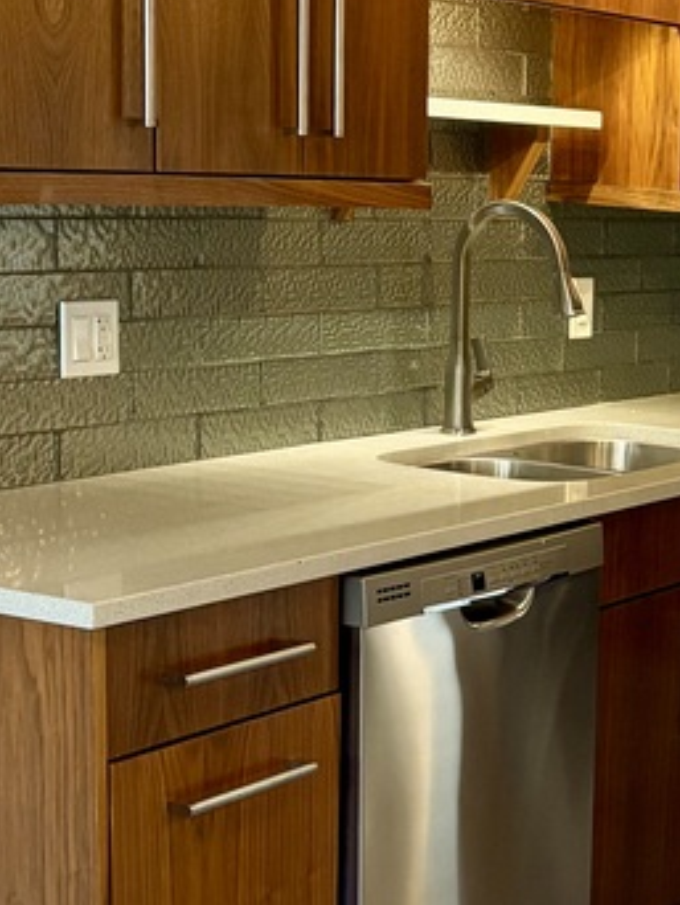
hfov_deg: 17.0
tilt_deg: -10.3
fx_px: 2145
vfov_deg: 23.7
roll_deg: -4.0
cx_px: 876
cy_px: 582
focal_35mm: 82
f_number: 1.6
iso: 250
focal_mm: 5.96
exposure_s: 1/60
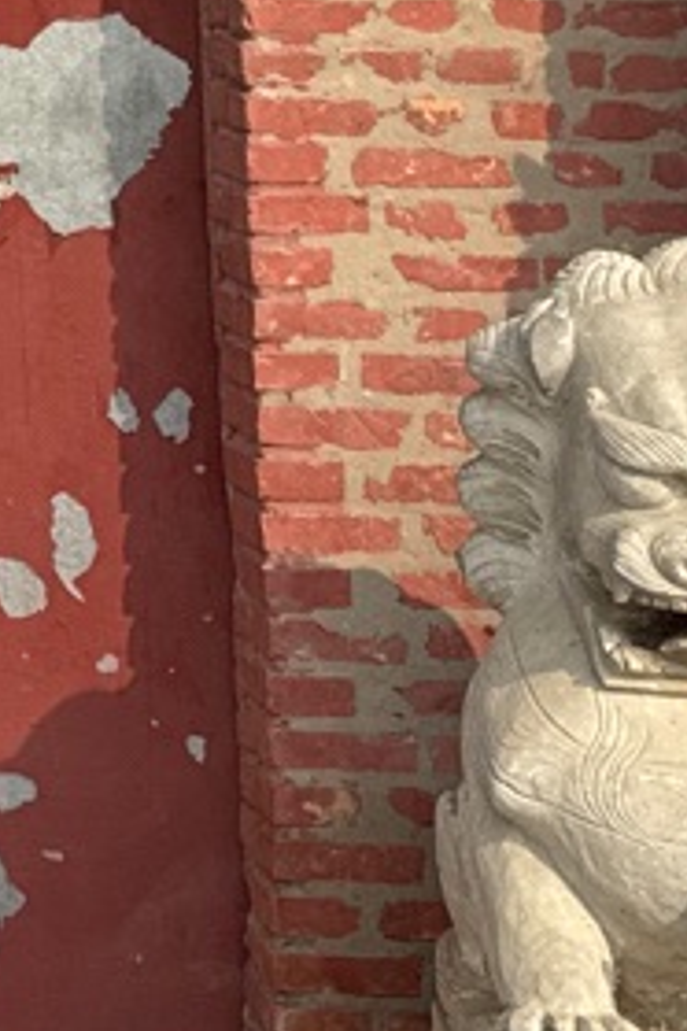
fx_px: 3835
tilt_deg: +9.7
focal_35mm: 134
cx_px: -628
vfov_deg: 14.3
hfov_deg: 9.6
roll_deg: +1.3
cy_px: -516
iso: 80
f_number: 1.78
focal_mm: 6.76
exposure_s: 1/3096
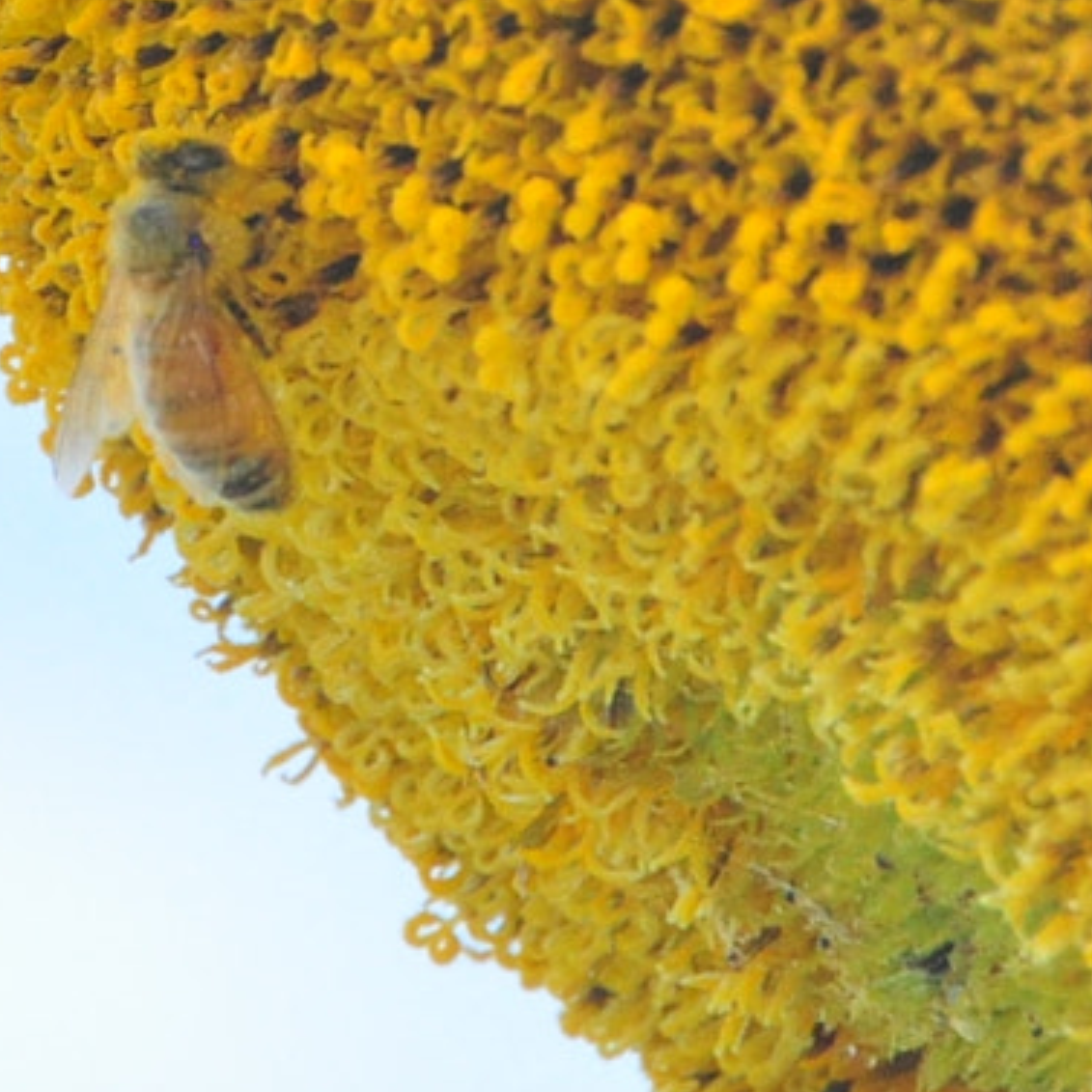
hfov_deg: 0.9
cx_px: 96
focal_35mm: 1866
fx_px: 66598
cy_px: 203
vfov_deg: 0.9
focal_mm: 270
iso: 1600
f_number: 10
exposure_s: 1/800
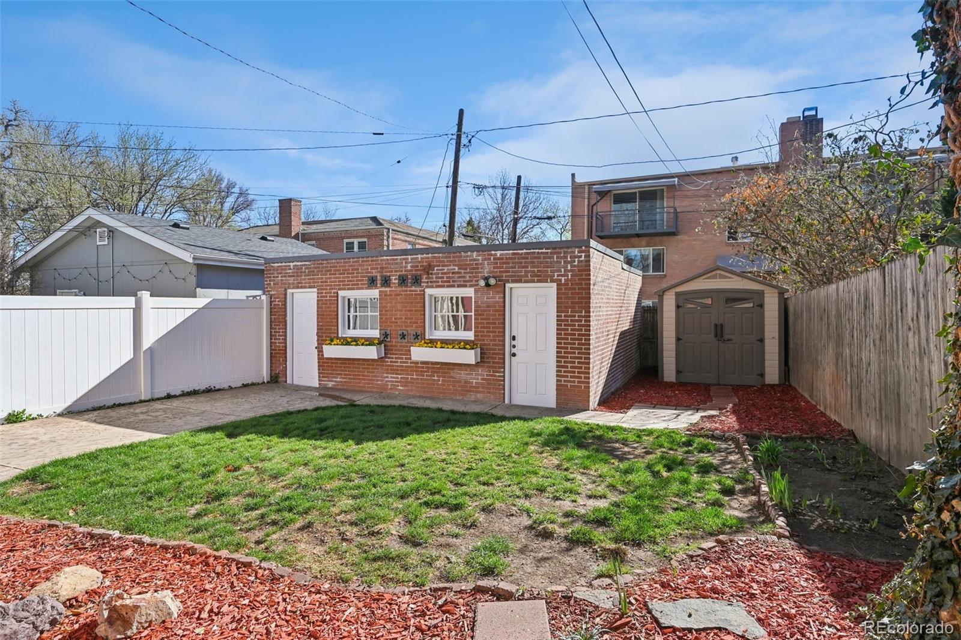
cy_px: 320
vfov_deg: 65.9
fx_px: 494
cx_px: 480
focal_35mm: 18
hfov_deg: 88.4
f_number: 10
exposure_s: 1/400
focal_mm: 18.5
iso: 400
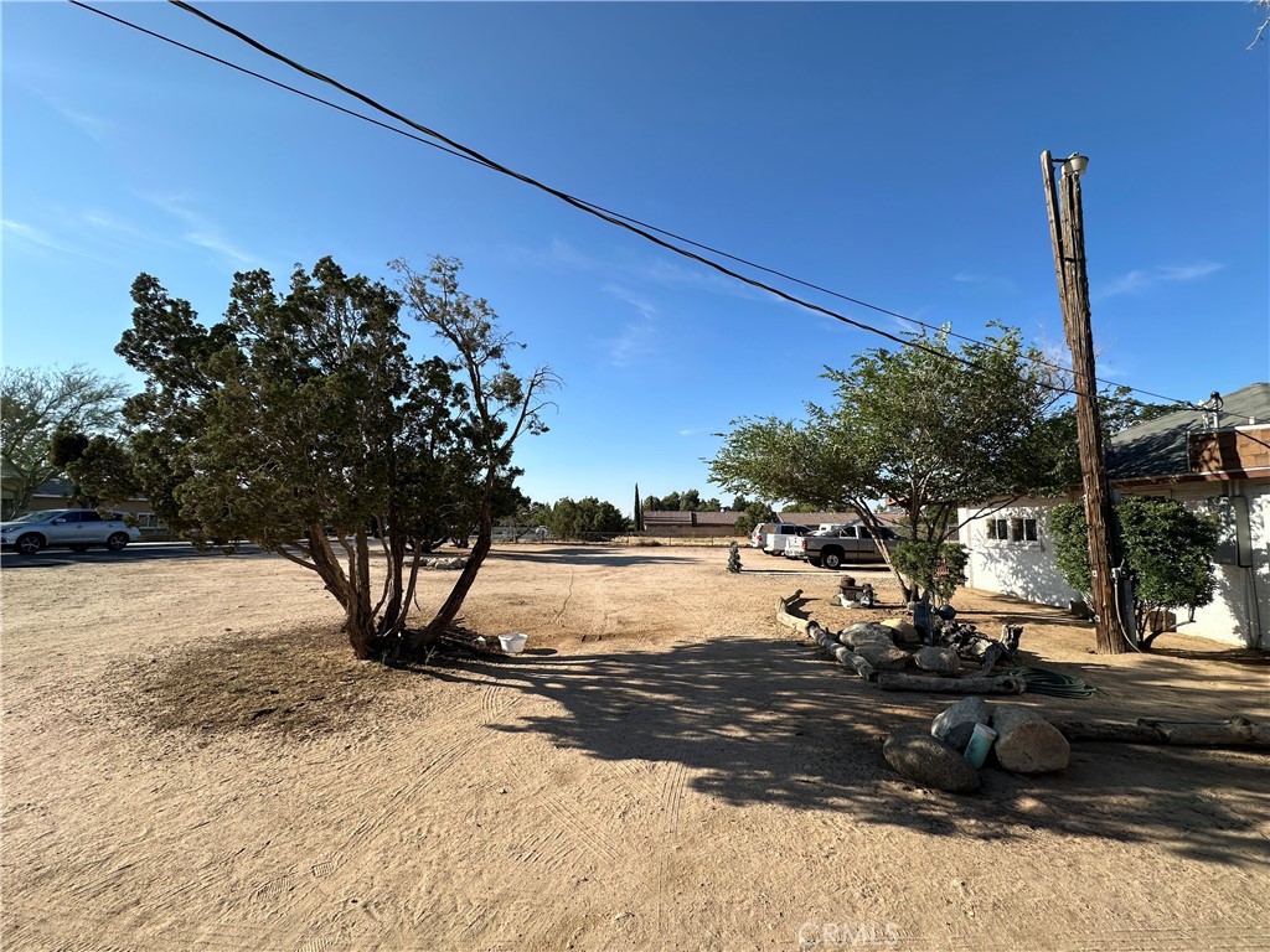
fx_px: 514
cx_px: 635
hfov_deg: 102.1
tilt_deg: +5.6
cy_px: 476
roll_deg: -0.6
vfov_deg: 85.7
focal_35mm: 14
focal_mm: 2.22
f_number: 2.2
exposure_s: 1/1595
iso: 40
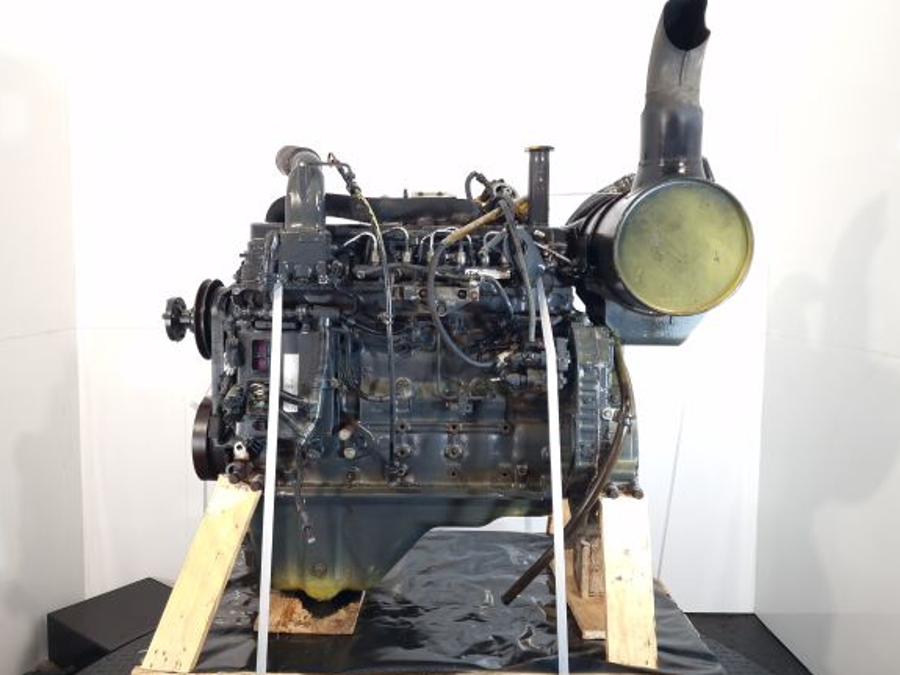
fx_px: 624
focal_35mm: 24
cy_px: 329
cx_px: 440
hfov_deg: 71.6
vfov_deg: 56.8
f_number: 1.8
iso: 125
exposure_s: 1/50
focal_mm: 6.4
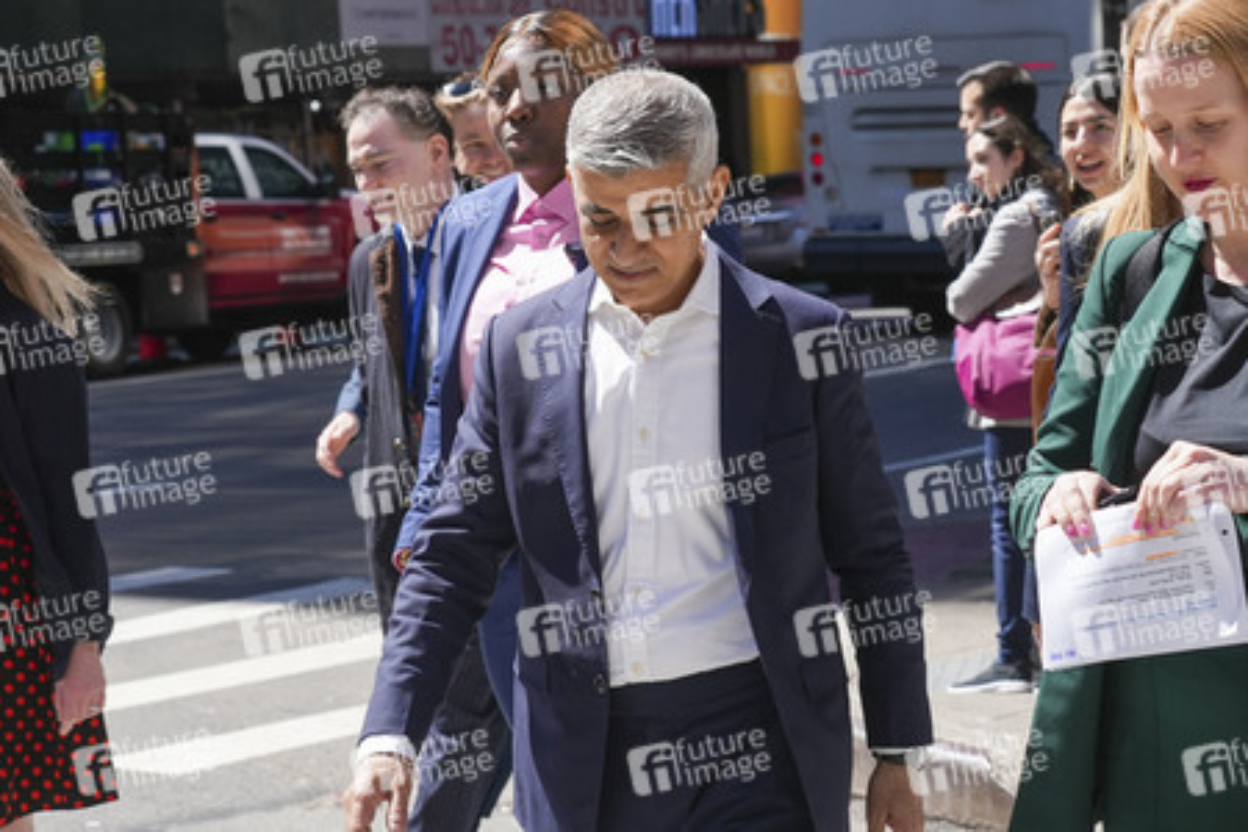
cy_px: 416
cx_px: 624
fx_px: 3466
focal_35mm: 100
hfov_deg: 20.4
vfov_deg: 13.7
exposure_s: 1/400
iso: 400
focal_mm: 100
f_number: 10
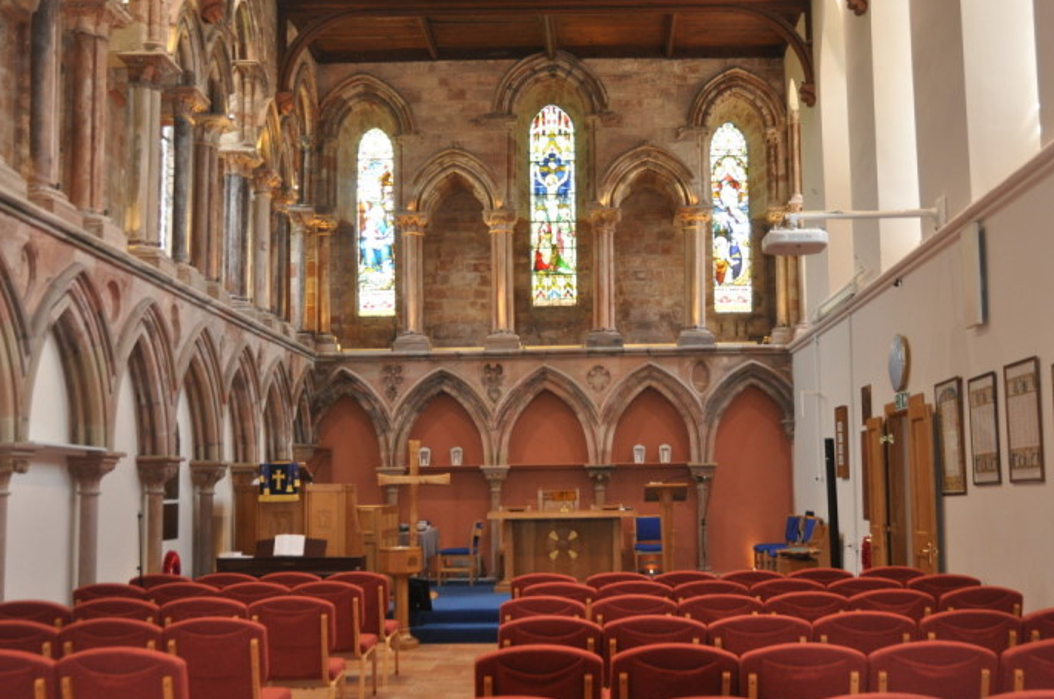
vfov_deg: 31.8
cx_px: 585
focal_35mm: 42
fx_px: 1228
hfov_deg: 46.4
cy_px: 376
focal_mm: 24
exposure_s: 1/125
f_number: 3.8
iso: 800
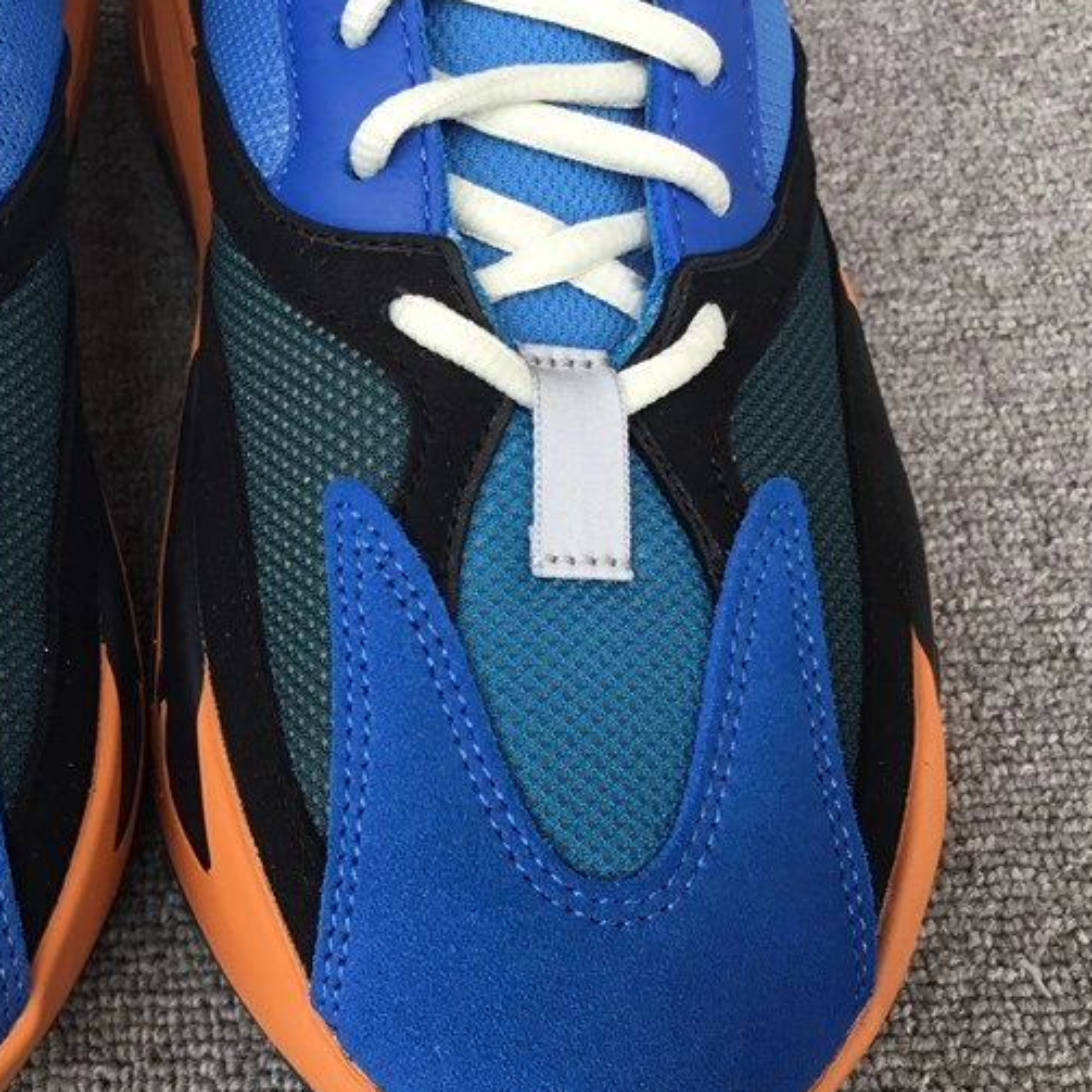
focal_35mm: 49
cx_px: 154
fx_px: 1749
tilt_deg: -57.0
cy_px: 642
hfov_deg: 33.2
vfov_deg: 34.6
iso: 25
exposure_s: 1/100
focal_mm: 3.3
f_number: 2.4
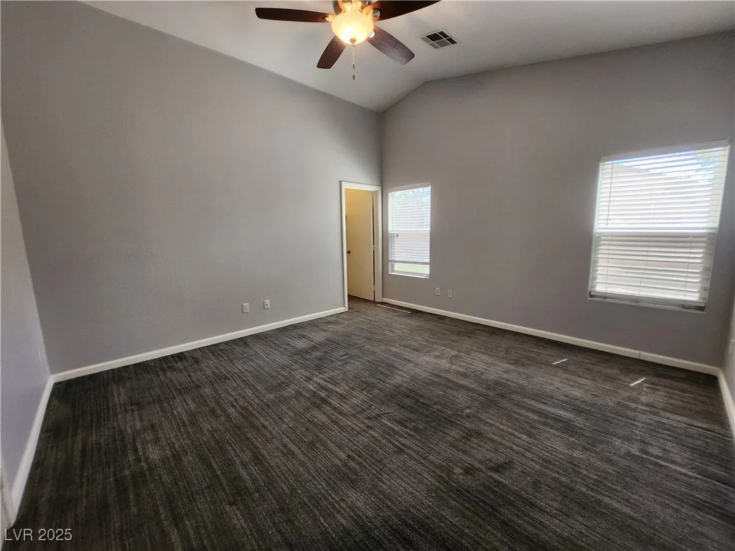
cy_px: 276
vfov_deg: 89.9
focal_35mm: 13
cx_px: 368
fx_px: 276
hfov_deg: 106.2
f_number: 2.2
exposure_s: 1/60
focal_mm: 1.7
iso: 160
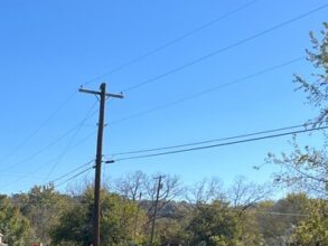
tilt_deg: -0.2
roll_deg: -1.9
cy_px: 302
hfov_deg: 24.7
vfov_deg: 19.4
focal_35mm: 71
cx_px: -67
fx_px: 673
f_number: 1.6
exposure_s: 1/2268
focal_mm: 5.1
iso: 50
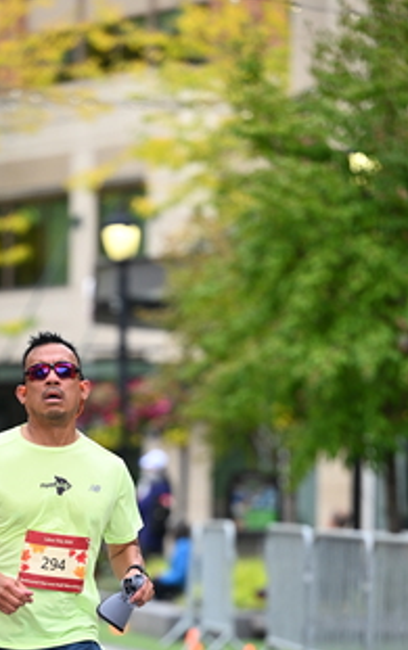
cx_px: 116
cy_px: 545
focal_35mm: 243
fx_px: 4313
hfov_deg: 5.4
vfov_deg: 8.6
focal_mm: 135
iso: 640
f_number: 2.8
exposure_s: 1/1600
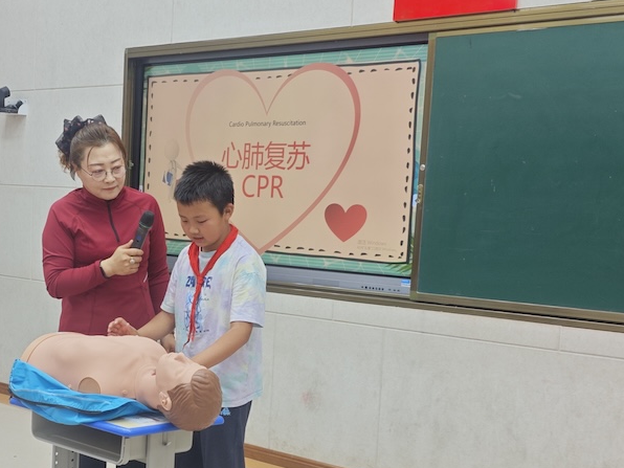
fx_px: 991
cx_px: 181
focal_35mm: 55
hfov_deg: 34.4
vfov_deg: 26.4
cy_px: 322
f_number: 1.6
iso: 50
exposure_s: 1/100
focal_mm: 5.84
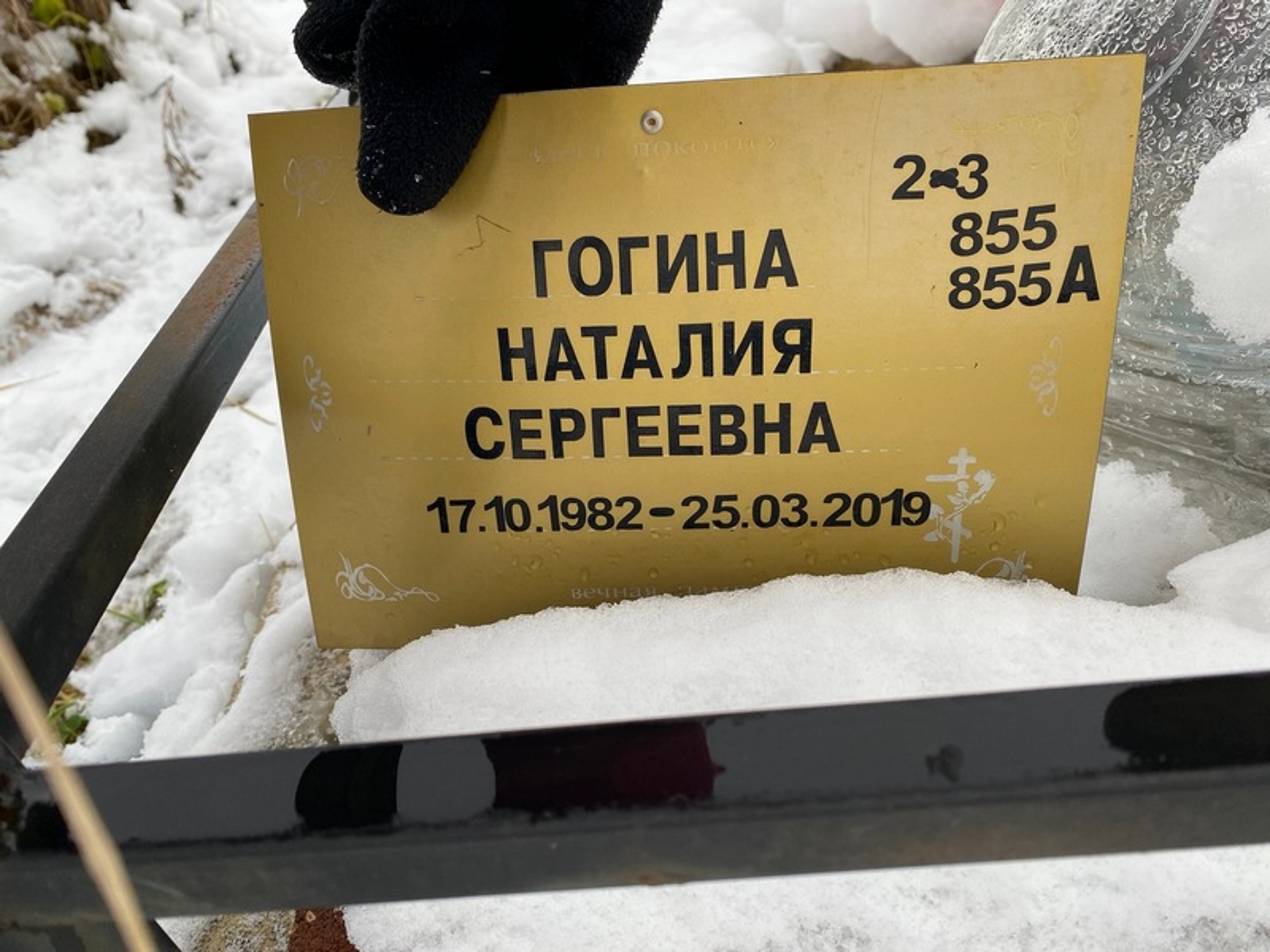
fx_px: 954
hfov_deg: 67.3
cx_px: 635
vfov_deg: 53.1
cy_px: 476
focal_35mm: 26
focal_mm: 4.25
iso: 32
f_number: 1.8
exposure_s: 1/186
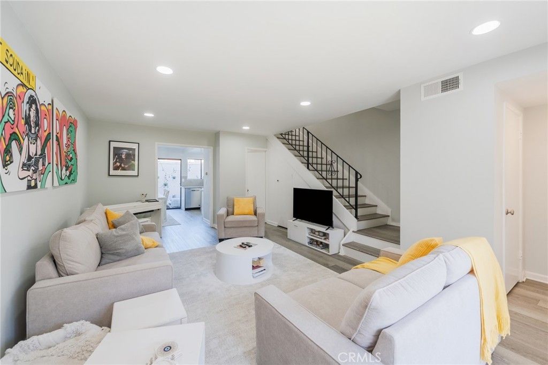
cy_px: 182
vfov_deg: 81.2
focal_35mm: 14
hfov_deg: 104.3
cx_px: 274
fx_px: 213
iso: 100
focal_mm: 14
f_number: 7.1
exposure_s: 1/10
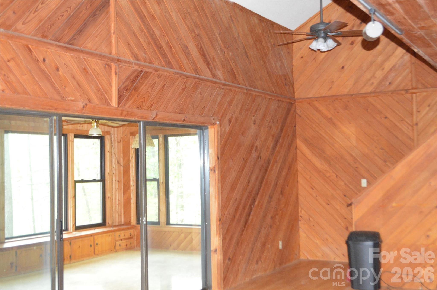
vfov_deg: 30.8
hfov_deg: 45.0
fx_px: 527
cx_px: 218
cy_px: 145
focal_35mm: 44
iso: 2800
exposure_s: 1/60
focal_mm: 29
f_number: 4.5
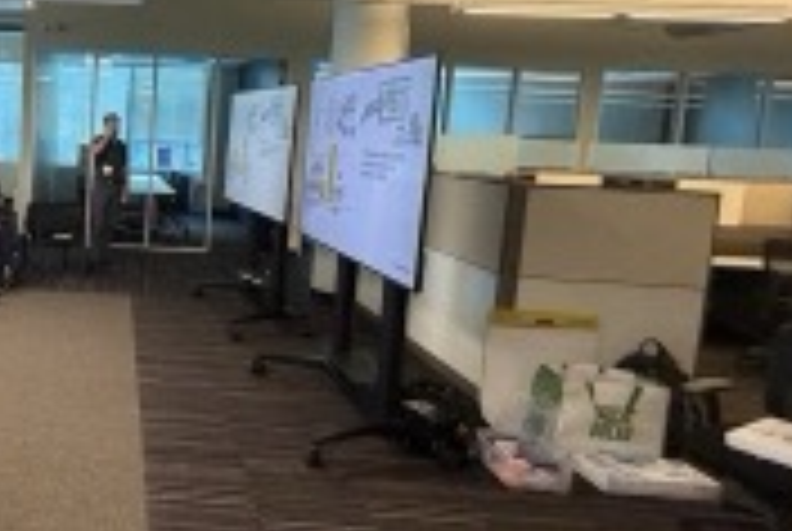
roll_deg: -3.4
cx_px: 58
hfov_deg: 49.8
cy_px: 202
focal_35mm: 33
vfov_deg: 39.9
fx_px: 727
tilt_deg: -6.2
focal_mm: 2.22
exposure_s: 1/60
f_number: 2.2
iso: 320
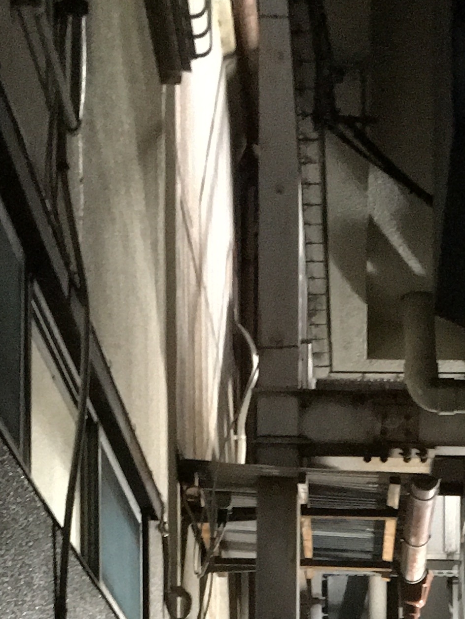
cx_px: 398
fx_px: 1665
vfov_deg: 19.3
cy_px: 823
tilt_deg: +6.1
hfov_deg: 15.7
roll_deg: -0.7
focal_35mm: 93
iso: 500
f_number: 2.2
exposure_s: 1/4
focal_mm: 4.15
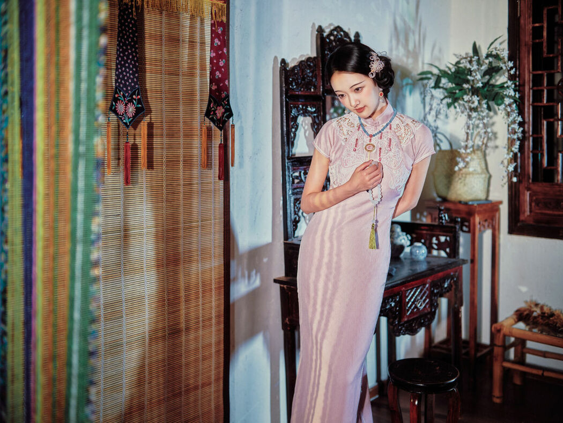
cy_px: 212
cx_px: 282
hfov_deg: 46.8
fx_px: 651
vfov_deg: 36.0
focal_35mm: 40
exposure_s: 1/200
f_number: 2
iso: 640
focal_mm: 50
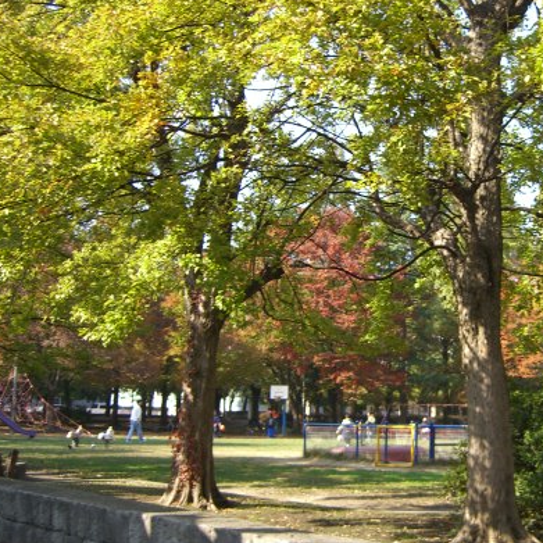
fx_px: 976
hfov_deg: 30.6
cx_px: 403
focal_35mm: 55
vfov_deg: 31.1
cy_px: 258
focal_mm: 7.9
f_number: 2.8
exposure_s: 1/250
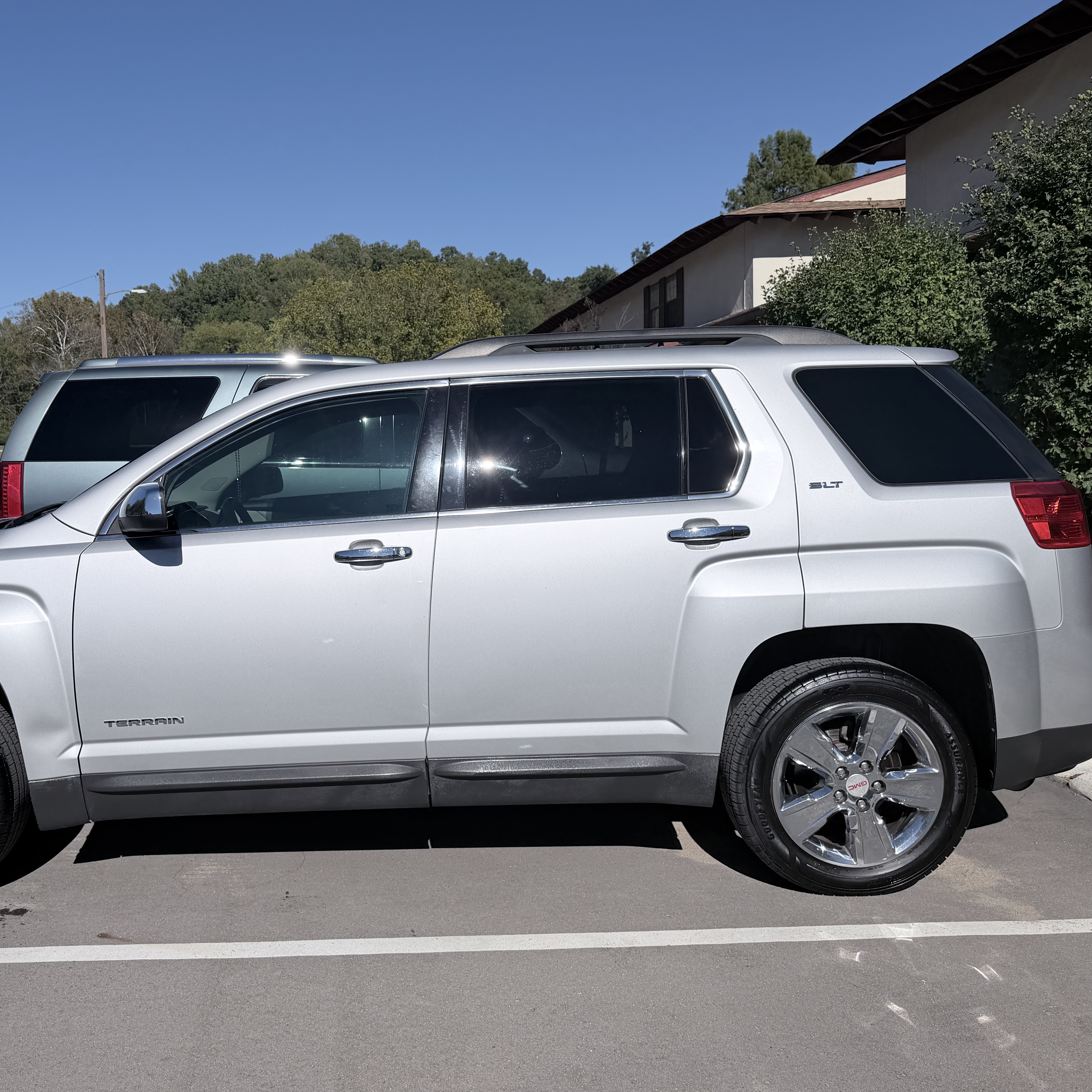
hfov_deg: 54.9
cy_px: 548
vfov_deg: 55.6
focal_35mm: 29
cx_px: 403
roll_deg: +2.7
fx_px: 1035
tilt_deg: -5.7
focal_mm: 6.76
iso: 80
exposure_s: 1/11905
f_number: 1.78
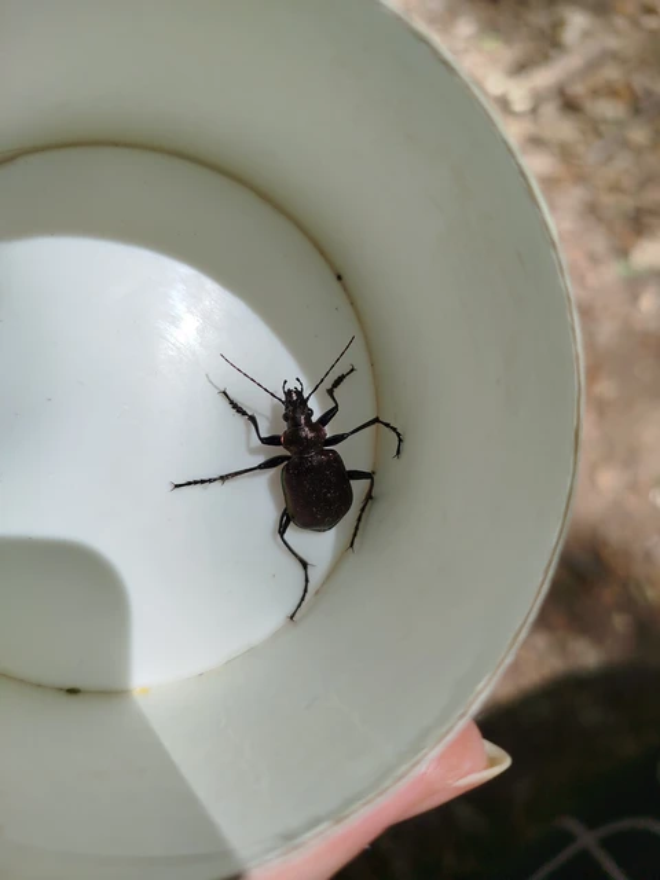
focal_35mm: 24
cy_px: 440
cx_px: 330
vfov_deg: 71.6
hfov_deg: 56.8
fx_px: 610
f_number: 1.7
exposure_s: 1/206
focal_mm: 5.31
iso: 50
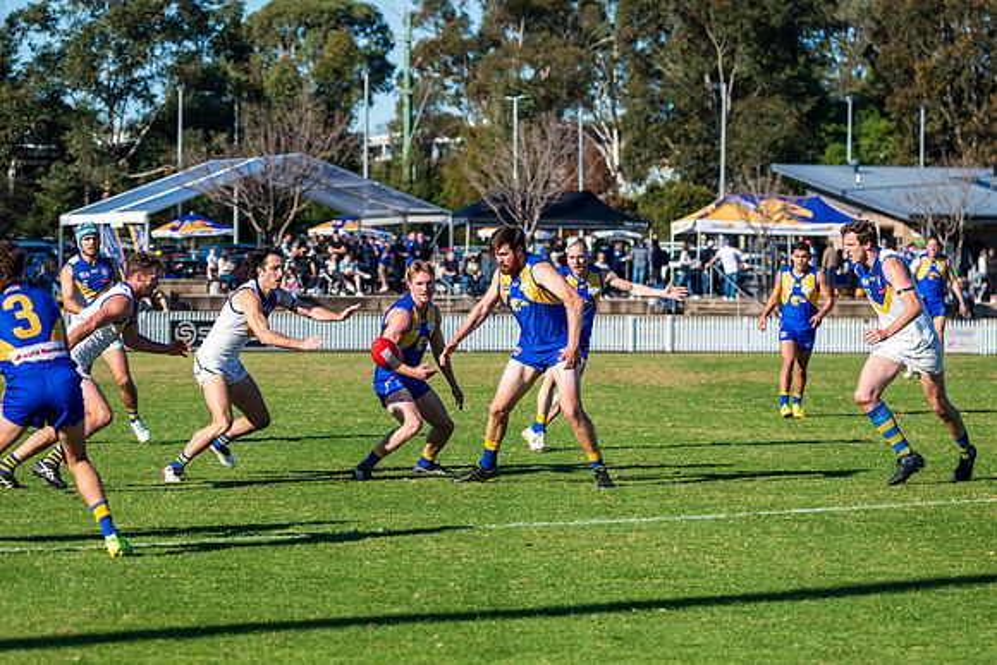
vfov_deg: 8.7
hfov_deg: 13.0
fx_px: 4383
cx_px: 526
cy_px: 314
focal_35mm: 158
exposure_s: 1/2000
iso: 800
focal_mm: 150
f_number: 7.1
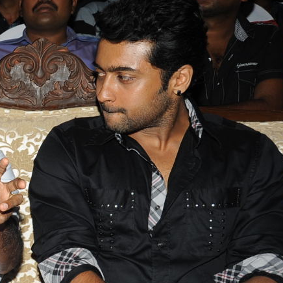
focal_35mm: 106
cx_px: -217
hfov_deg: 14.5
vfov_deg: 16.3
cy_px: 232
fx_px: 980
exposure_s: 1/125
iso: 200
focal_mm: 34
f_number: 8
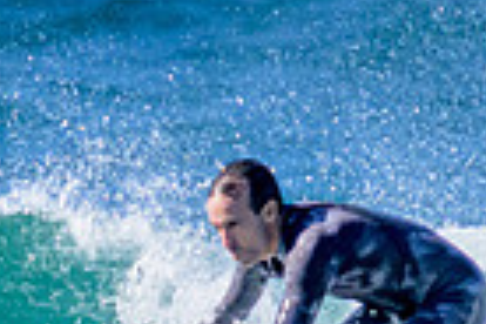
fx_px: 61866
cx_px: 75
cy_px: 332
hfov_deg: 0.5
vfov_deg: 0.3
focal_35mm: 4583
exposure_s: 1/2000
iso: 1800
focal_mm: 800
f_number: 11
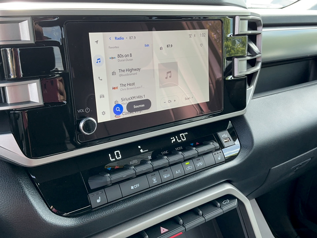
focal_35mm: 30
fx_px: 275
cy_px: 119
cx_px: 158
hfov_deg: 60.0
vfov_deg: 46.8
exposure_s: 1/60
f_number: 1.8
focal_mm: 3
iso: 25
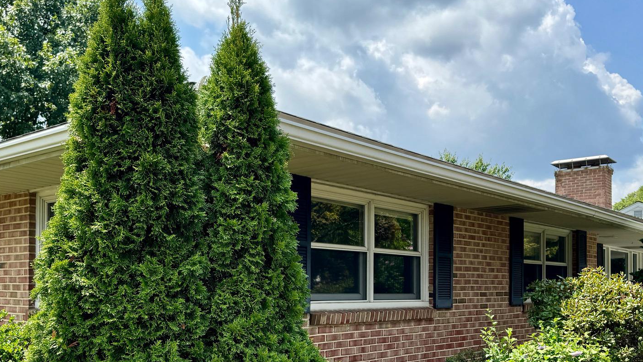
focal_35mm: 38
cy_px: 273
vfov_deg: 30.7
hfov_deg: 52.8
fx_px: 648
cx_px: 315
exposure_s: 1/2415
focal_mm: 6.76
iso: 80
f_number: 1.78
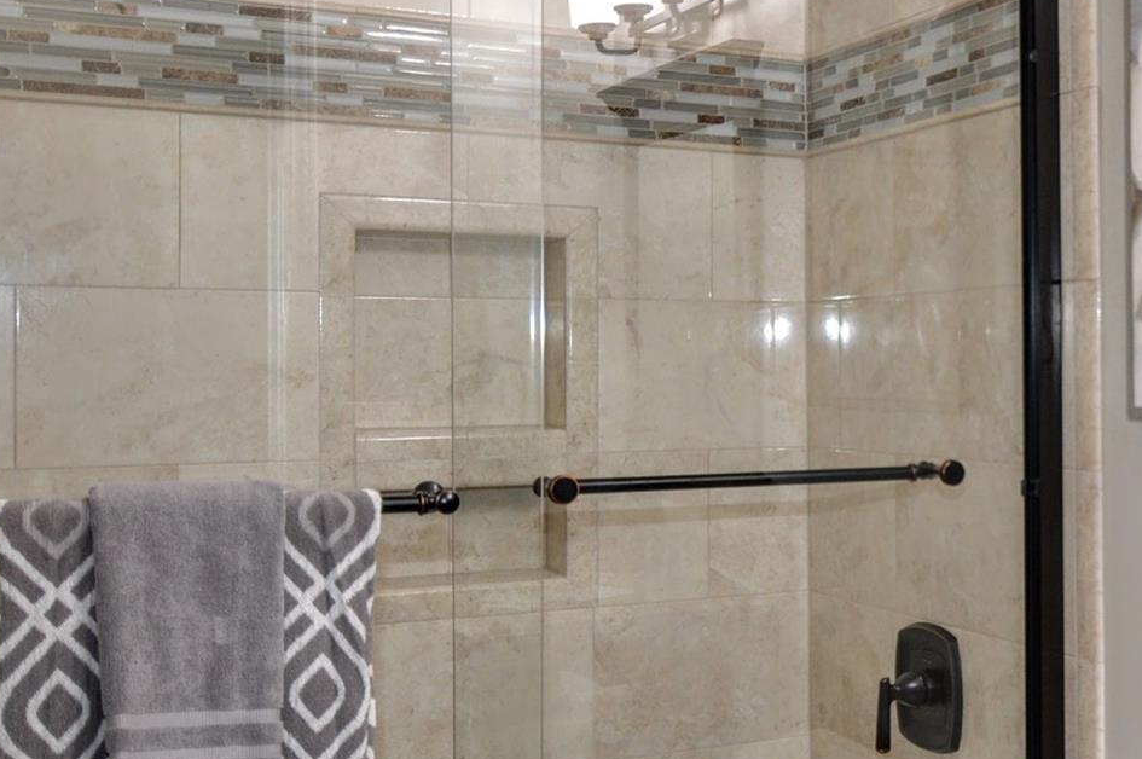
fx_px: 1648
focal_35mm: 52
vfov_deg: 25.9
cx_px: 1069
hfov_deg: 35.5
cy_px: 361
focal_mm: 16
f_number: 3.2
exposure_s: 1/60
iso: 400
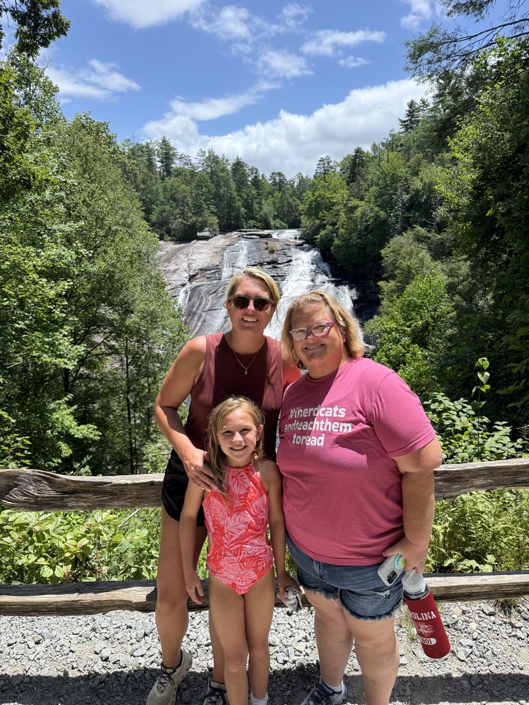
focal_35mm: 24
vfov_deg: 71.6
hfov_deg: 56.8
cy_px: 352
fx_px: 489
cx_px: 264
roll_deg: +1.7
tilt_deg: -13.4
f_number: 1.78
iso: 100
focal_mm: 6.76
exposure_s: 1/3953
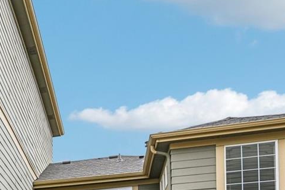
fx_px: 409
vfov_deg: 25.2
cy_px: 180
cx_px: -183
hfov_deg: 24.8
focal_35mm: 52
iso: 64
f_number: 10
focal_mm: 15.5
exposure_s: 1/40
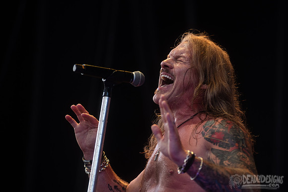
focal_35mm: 220
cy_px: 87
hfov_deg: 9.4
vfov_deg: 6.3
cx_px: 158
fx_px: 1758
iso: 640
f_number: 4
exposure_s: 1/200
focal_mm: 200
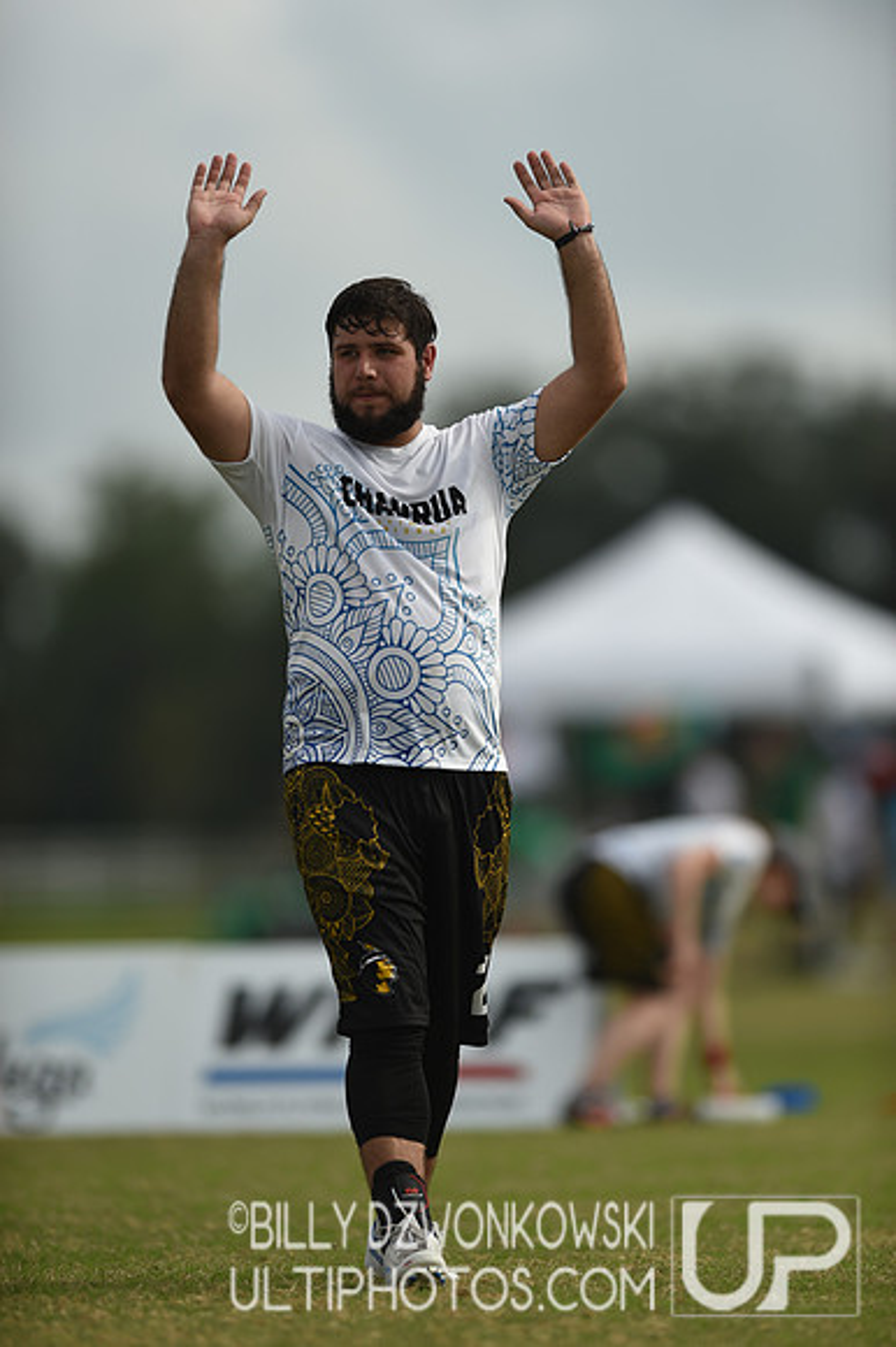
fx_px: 14950
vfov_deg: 5.2
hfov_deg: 3.4
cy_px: 674
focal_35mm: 400
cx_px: 448
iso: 160
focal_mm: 400
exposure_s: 1/4000
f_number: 2.8
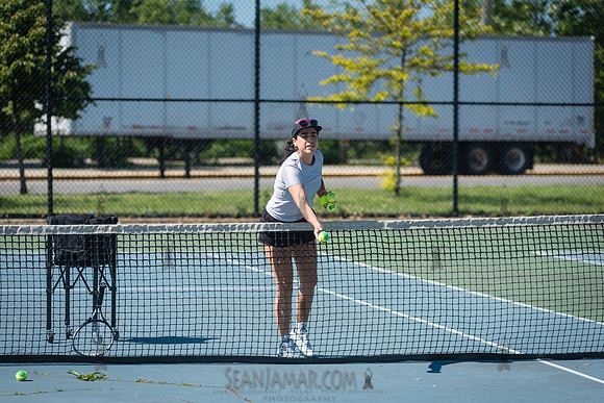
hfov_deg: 15.0
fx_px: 2287
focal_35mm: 136
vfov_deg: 10.1
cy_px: 201
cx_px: 300
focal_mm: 135
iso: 200
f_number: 3.5
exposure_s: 1/2500
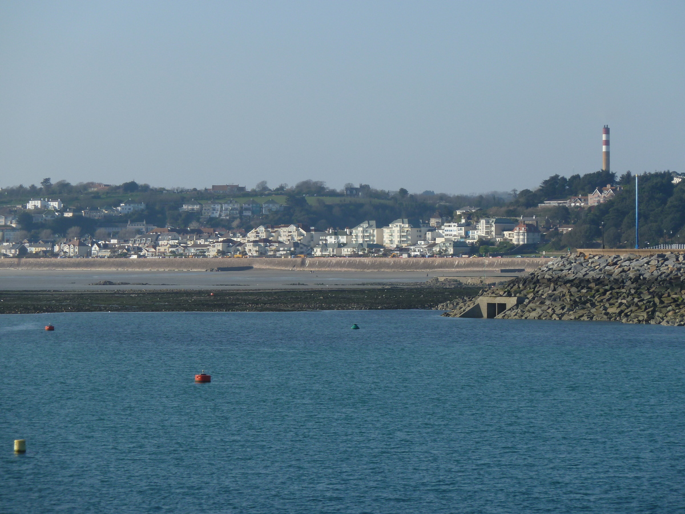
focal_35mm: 182
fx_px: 3602
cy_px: 257
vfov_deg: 8.2
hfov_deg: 10.9
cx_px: 342
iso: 80
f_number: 5
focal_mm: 29.9
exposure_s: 1/500
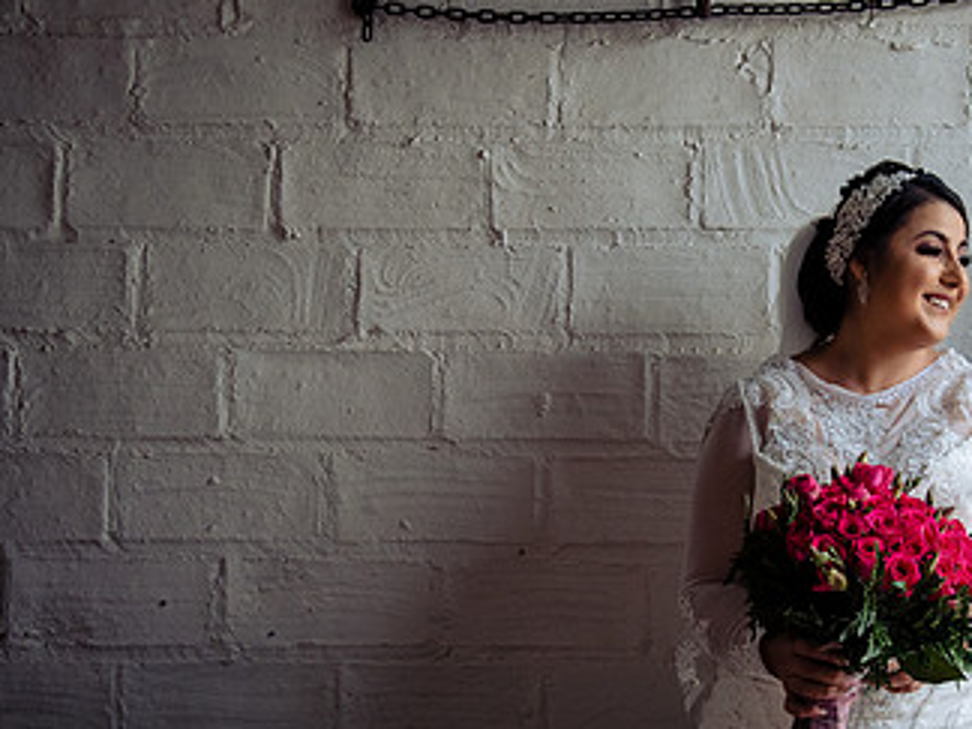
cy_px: 356
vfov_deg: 24.4
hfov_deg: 31.6
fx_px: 1685
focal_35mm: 60
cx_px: 740
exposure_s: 1/640
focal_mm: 34
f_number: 5.6
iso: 1250
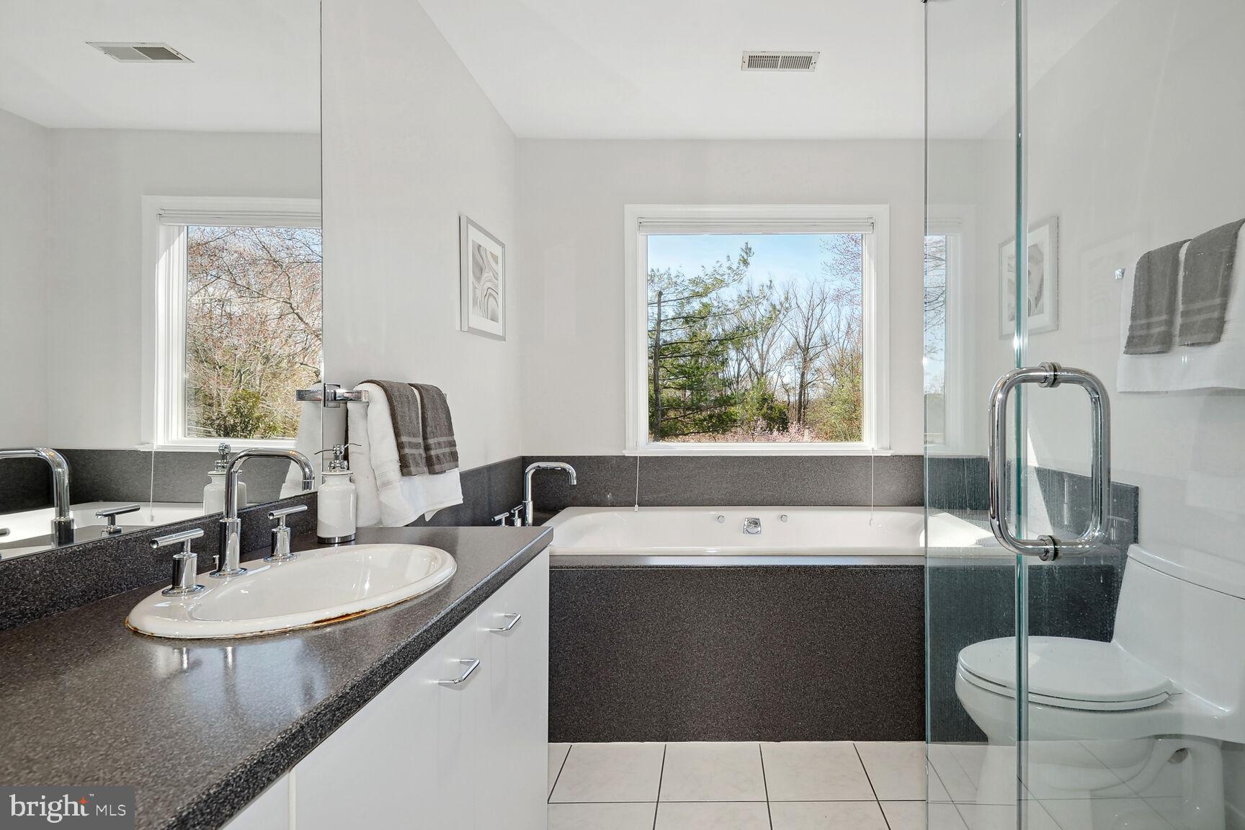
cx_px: 622
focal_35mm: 16
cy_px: 415
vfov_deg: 73.7
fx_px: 553
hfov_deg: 96.7
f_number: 8
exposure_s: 1/15
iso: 200
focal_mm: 16
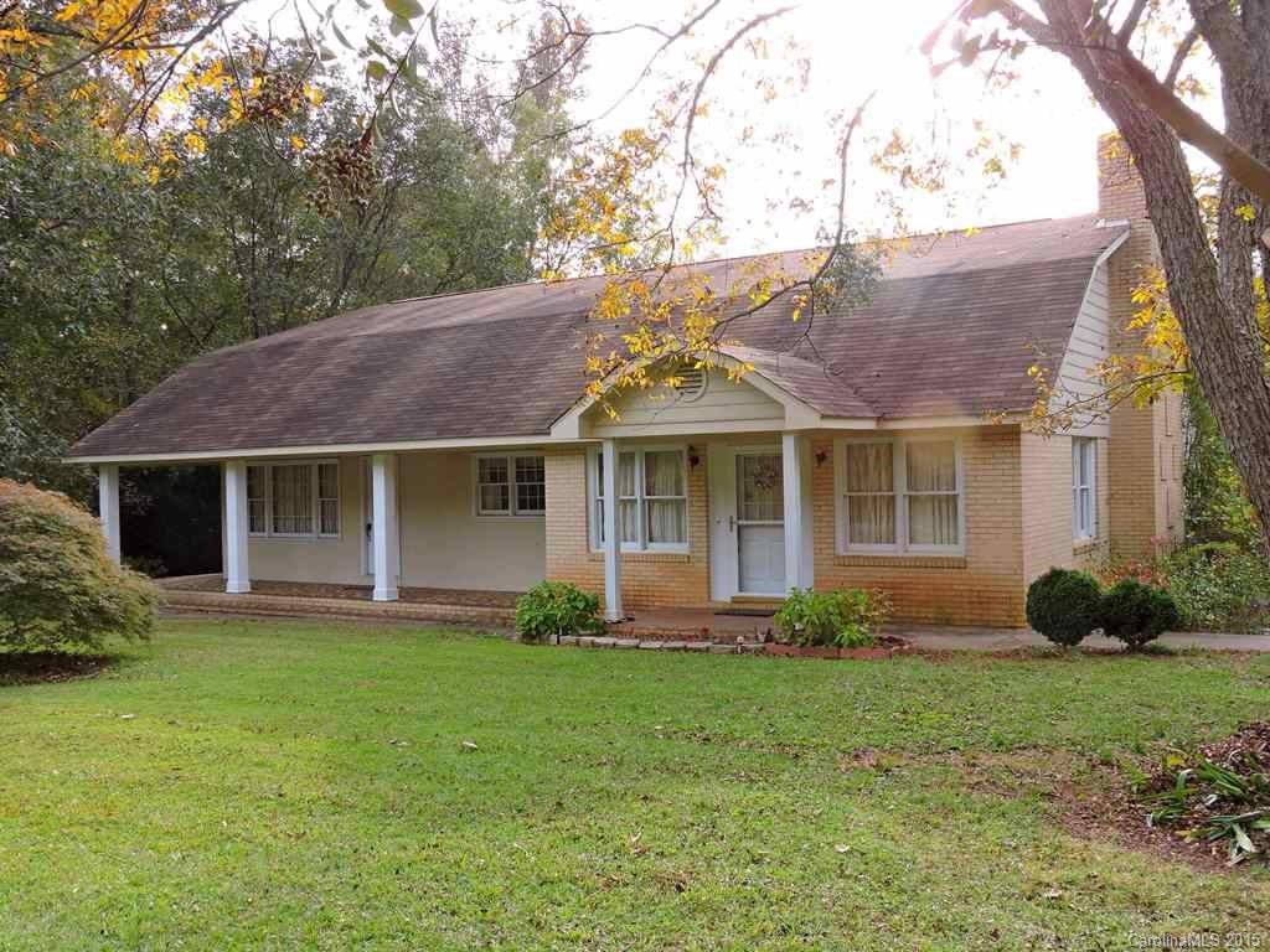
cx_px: 635
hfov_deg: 55.4
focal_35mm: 33
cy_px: 476
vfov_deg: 42.9
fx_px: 1211
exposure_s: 1/125
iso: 100
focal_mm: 5.9
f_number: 3.6
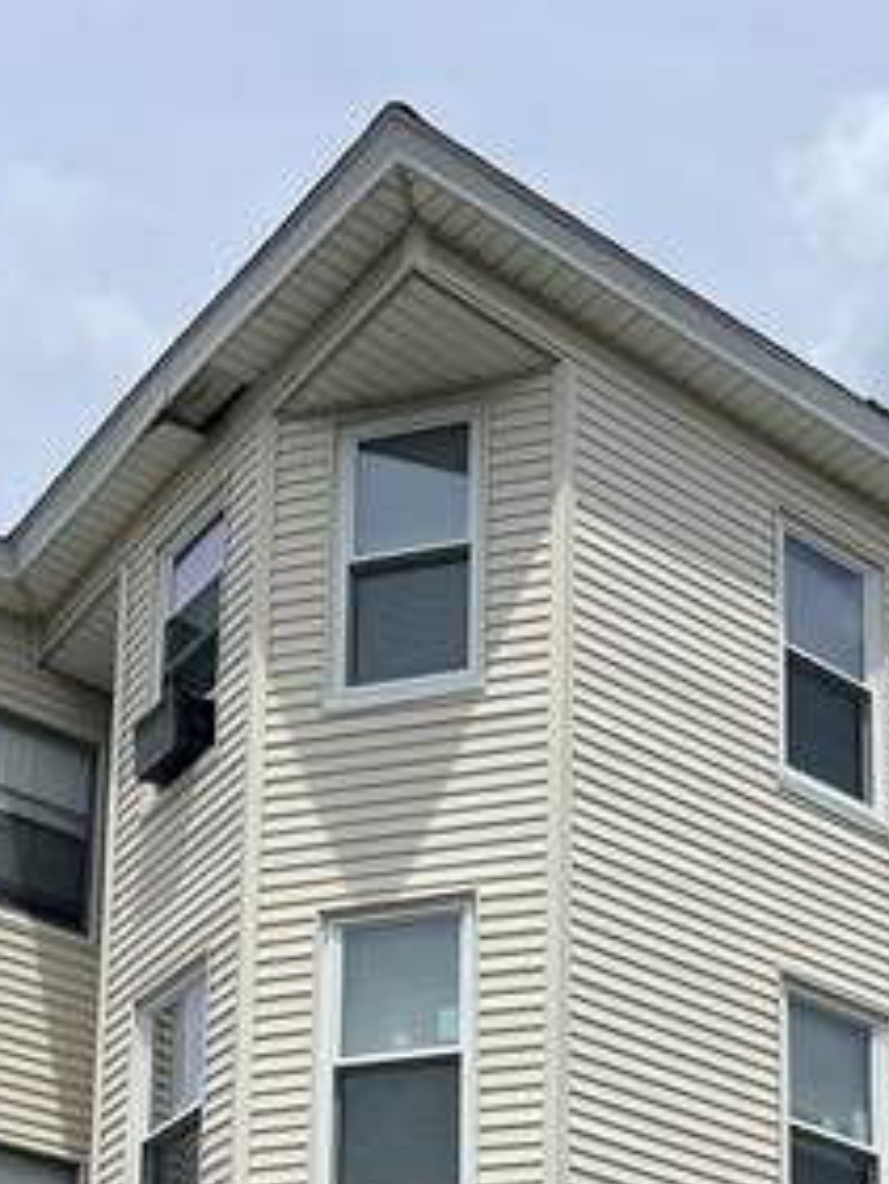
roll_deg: +0.6
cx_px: 683
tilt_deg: +12.9
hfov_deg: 20.6
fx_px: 2429
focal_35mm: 71
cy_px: 1551
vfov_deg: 24.0
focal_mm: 5.7
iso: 50
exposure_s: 1/6993
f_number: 1.5
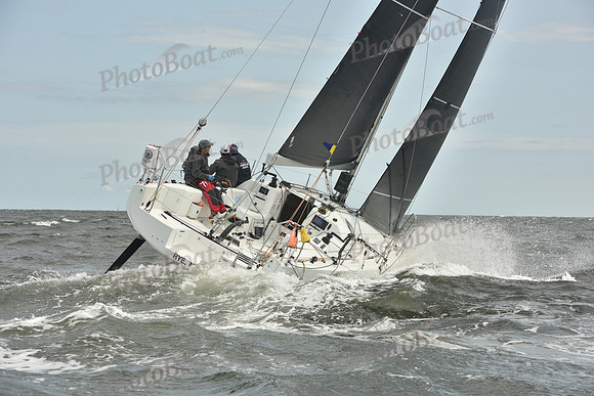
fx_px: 1914
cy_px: 198
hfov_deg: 17.6
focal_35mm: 116
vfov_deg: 11.8
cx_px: 297
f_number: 9
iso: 250
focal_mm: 116
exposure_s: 1/800
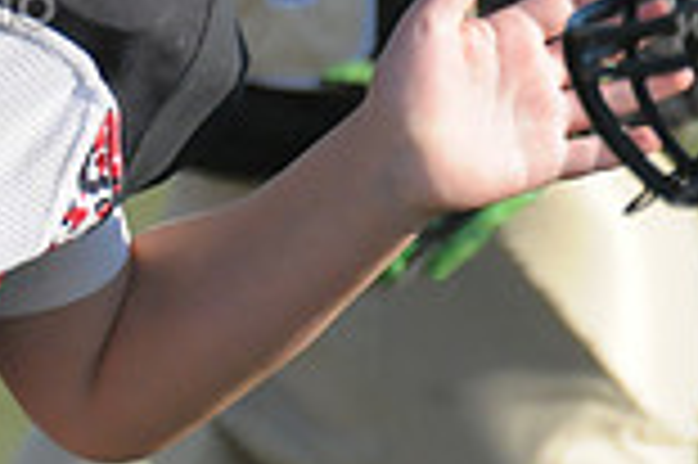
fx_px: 41196
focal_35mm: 2127
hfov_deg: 1.0
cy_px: -160
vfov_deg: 0.6
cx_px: -428
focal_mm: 380
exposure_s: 1/5000
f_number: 4
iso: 1600
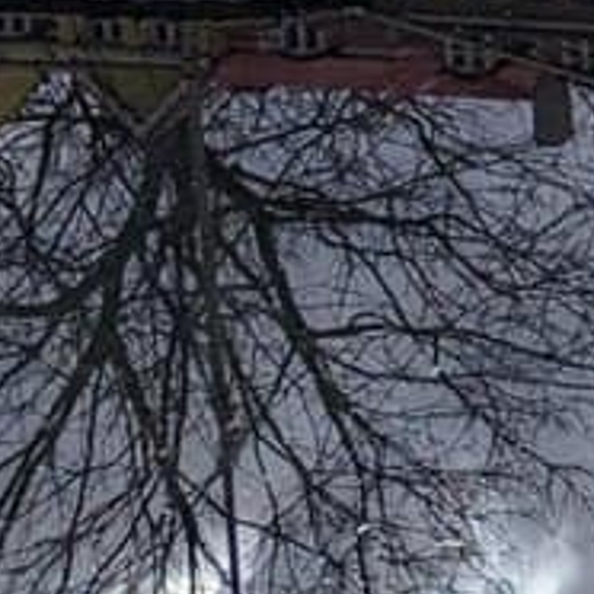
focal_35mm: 182
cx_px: 2263
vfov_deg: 8.6
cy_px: -939
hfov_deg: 7.4
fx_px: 3533
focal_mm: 6.81
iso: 28
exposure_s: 1/1471
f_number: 1.85
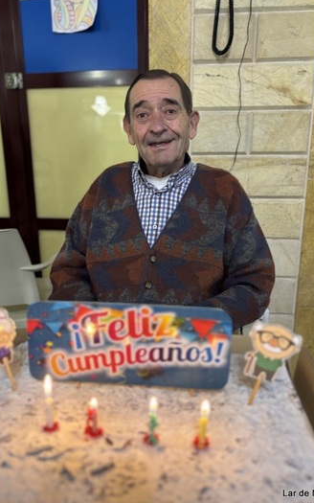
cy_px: 253
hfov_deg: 44.5
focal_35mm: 28
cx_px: 161
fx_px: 383
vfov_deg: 66.5
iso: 400
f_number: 1.6
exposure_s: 1/60
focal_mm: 5.96
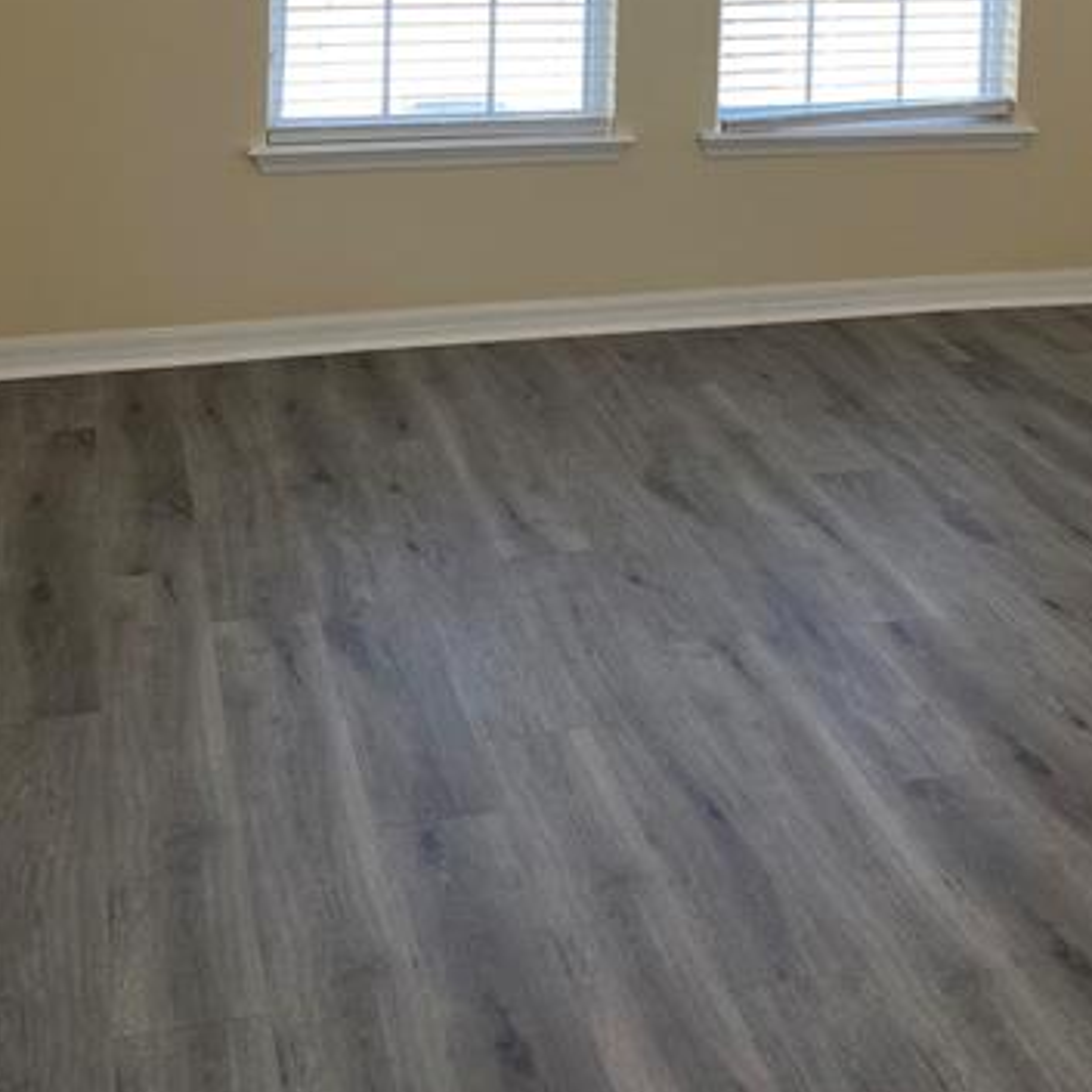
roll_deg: -1.5
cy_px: -71
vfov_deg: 30.8
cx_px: 619
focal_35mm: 50
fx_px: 1785
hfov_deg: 34.0
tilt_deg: -5.2
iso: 32
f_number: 1.8
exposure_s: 1/125
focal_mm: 4.25
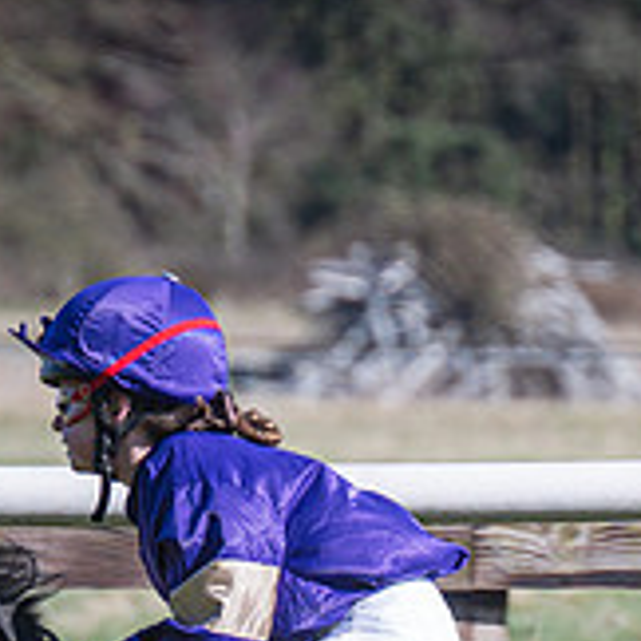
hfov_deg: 2.1
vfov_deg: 2.1
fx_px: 17430
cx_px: 29
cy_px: 773
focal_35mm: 832
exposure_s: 1/1000
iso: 125
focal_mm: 140
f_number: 4
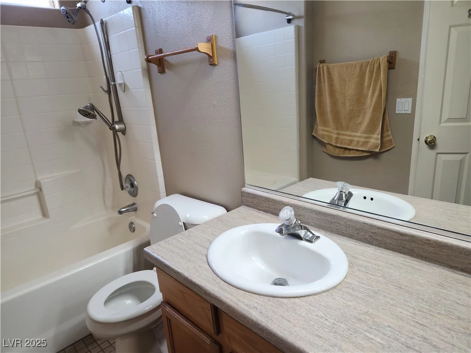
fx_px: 313
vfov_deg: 58.9
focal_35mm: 23
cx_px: 236
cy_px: 176
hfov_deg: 73.9
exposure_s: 1/60
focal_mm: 5.4
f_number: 1.8
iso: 50
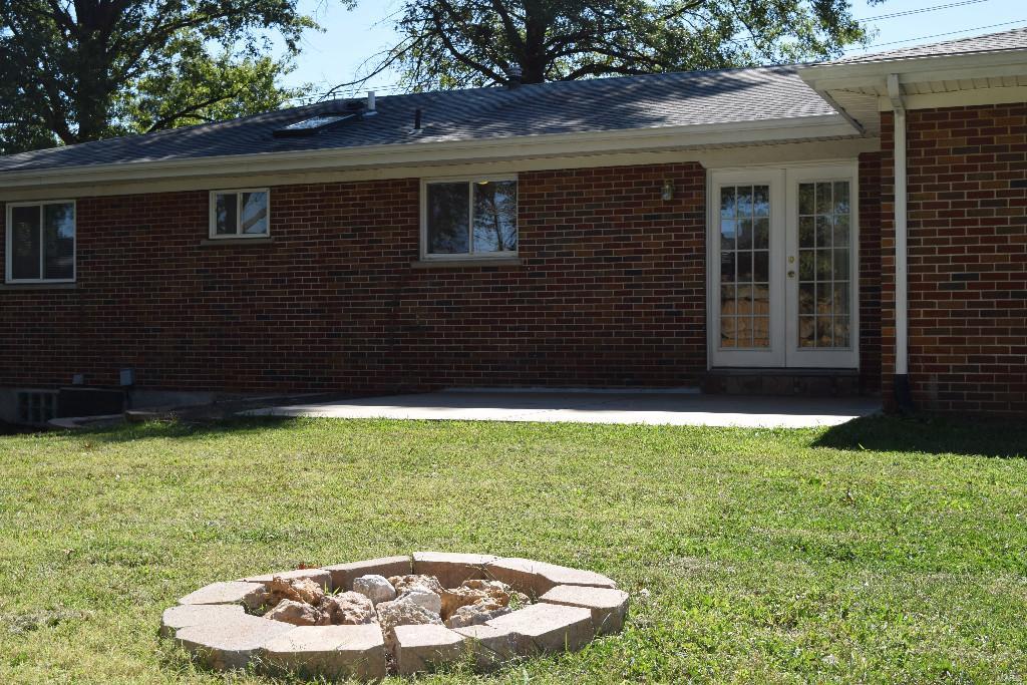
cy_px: 342
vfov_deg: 29.0
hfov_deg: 42.3
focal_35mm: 46
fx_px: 1327
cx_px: 514
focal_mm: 31
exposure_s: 1/200
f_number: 8
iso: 100
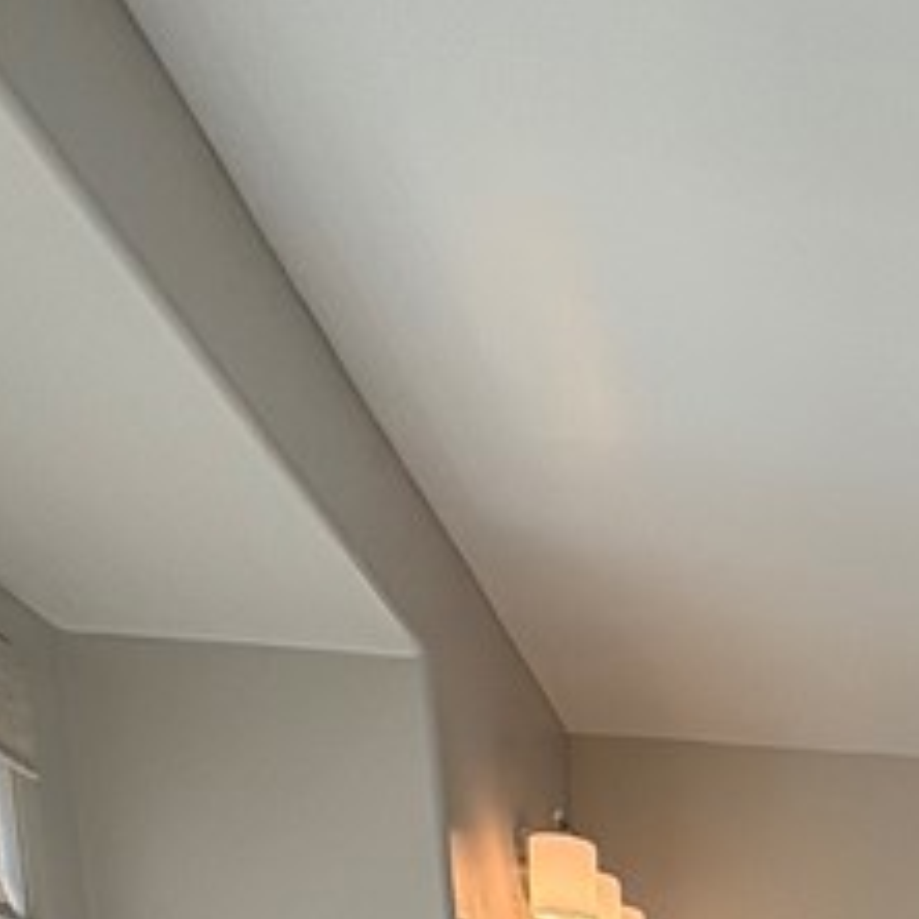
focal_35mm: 57
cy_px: 1519
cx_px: 1470
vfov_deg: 22.3
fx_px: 1712
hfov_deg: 22.8
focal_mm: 2.22
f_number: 2.2
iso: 64
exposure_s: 1/324
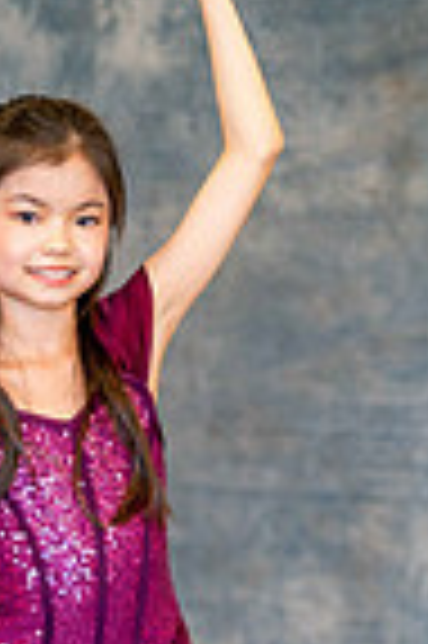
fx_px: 4791
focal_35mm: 268
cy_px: 698
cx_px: -14
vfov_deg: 7.6
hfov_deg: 5.1
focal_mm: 85
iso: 500
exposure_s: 1/200
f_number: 1.4
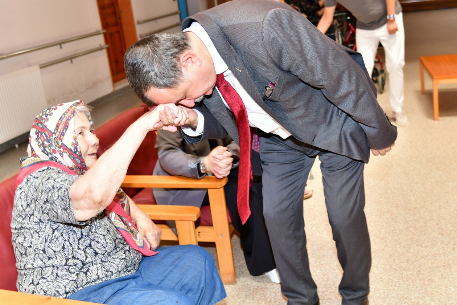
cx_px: 249
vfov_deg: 33.4
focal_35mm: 40
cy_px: 150
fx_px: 508
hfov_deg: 48.4
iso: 220
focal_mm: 32
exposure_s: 1/60
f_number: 4
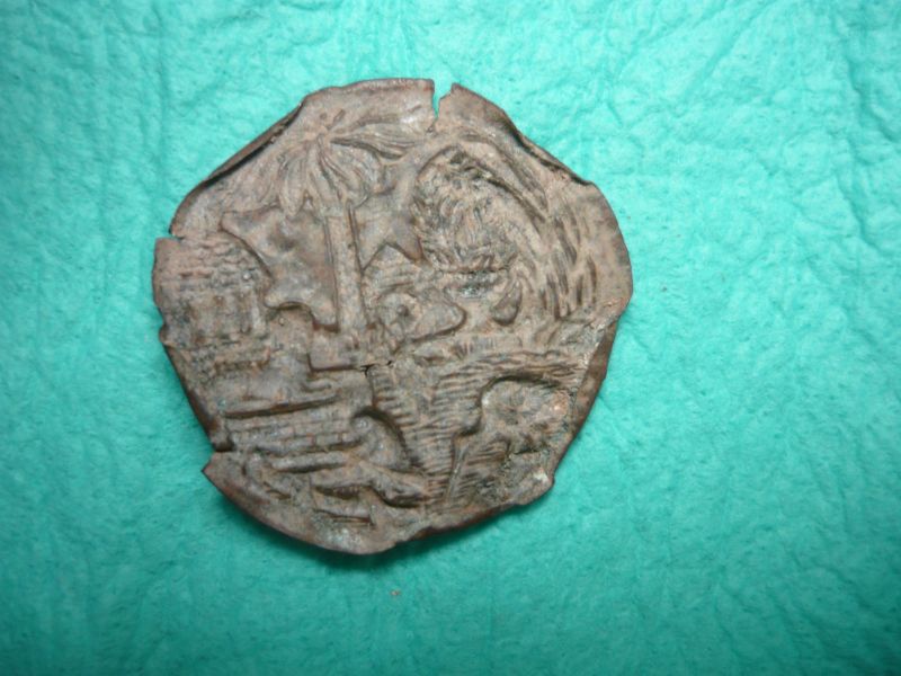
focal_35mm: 33
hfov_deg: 55.4
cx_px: 450
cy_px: 338
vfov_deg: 42.9
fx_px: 859
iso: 100
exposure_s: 1/30
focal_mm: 5.5
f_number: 2.8
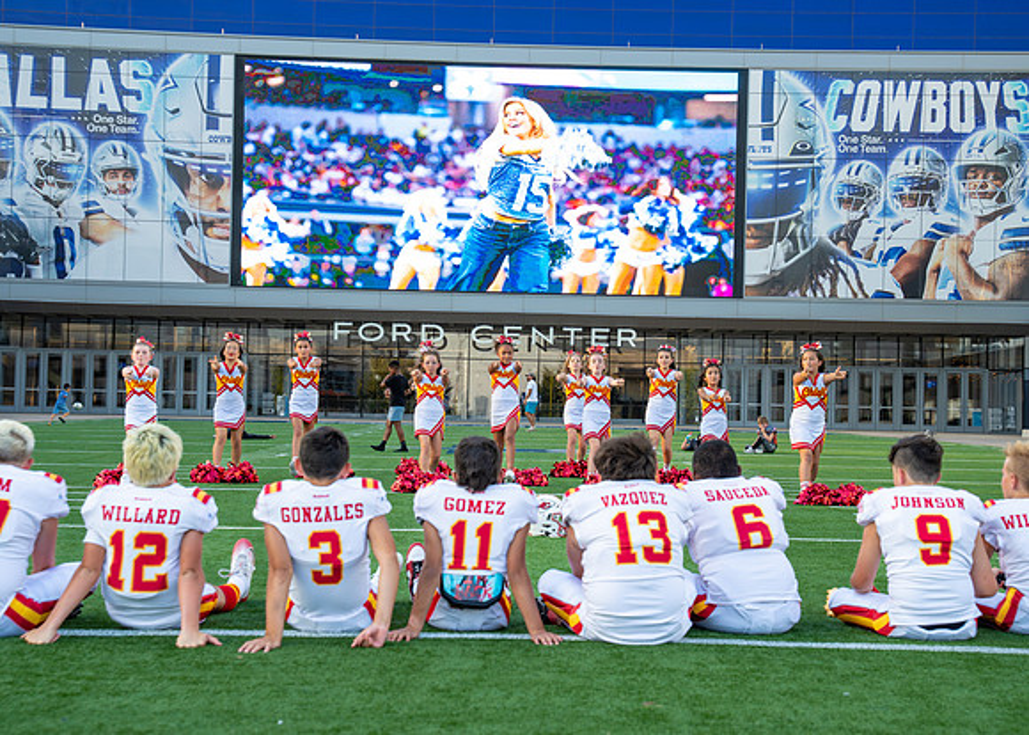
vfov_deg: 25.0
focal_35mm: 57
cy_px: 385
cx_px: 522
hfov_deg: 34.6
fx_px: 1654
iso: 640
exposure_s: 1/500
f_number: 4.5
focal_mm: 50.4
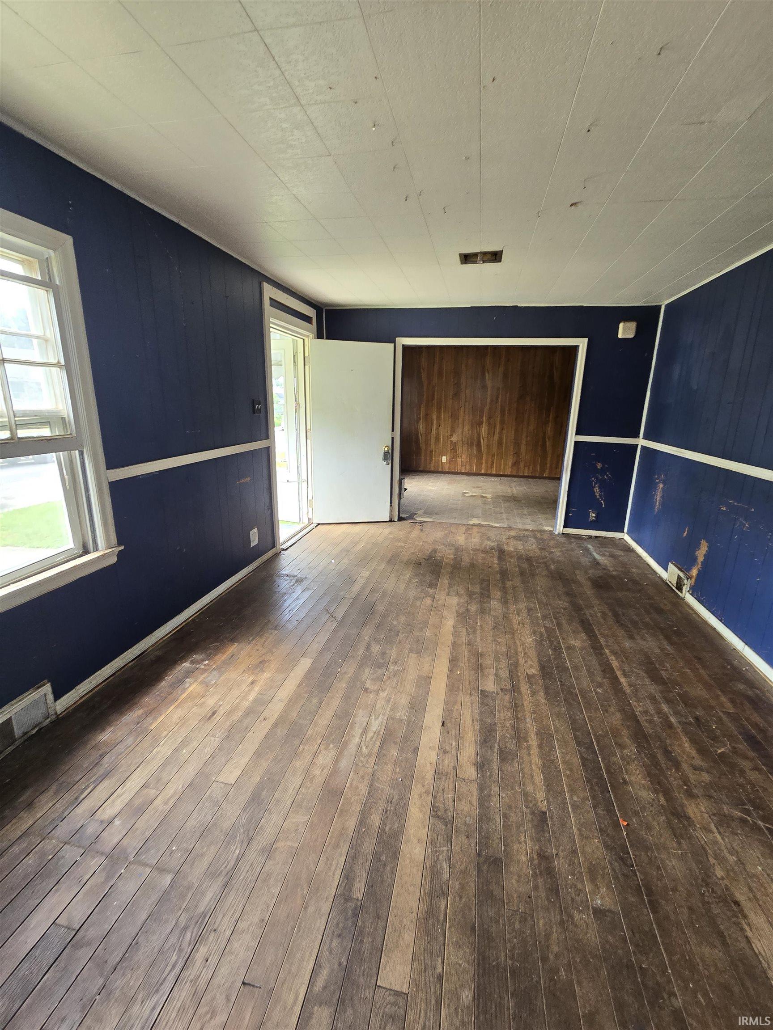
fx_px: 387
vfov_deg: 106.2
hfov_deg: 89.9
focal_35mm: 13
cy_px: 515
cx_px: 386
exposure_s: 1/100
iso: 125
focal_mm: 2.2
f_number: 2.2
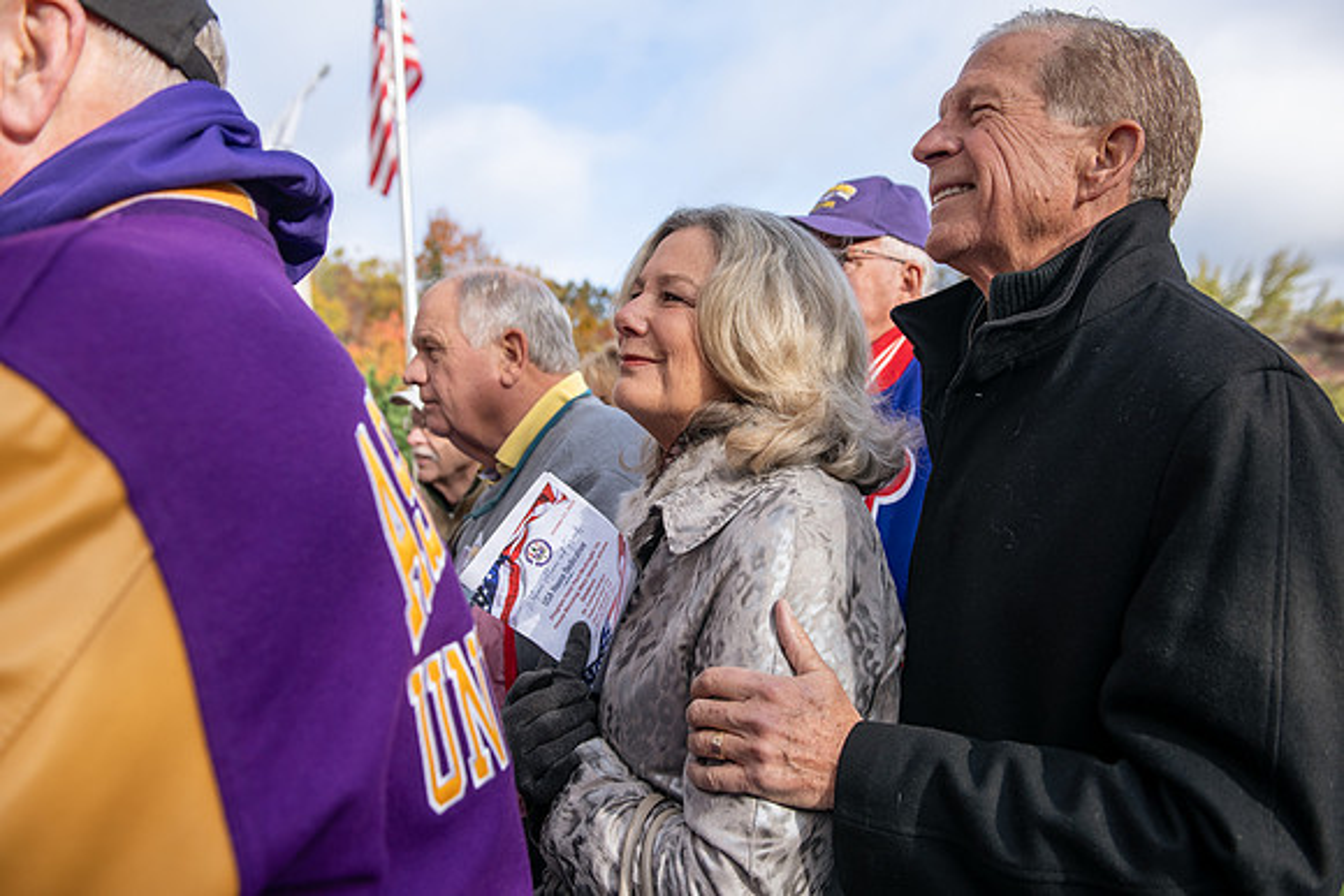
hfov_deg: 60.3
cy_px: 448
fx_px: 1158
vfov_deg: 42.3
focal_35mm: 31
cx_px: 672
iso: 100
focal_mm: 31
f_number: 4
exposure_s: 1/500
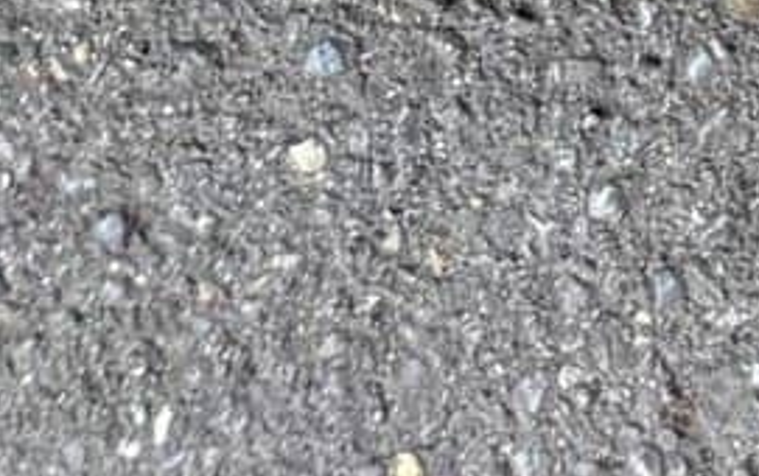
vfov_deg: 4.7
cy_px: -2404
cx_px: 1989
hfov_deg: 9.1
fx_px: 4141
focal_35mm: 200
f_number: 1.78
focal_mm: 6.76
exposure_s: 1/121
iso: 100
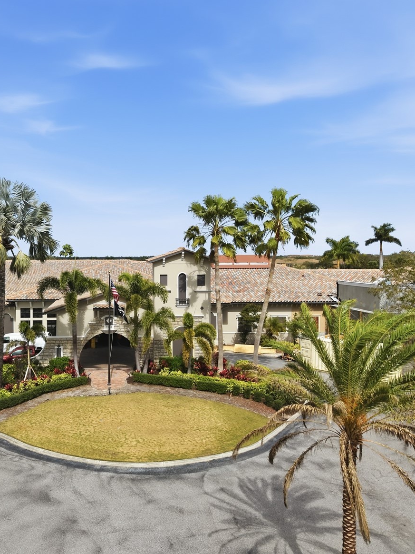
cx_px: 117
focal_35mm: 33
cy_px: 277
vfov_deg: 55.4
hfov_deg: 42.0
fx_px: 528
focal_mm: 8.7
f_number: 1.8
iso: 150
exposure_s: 1/8000
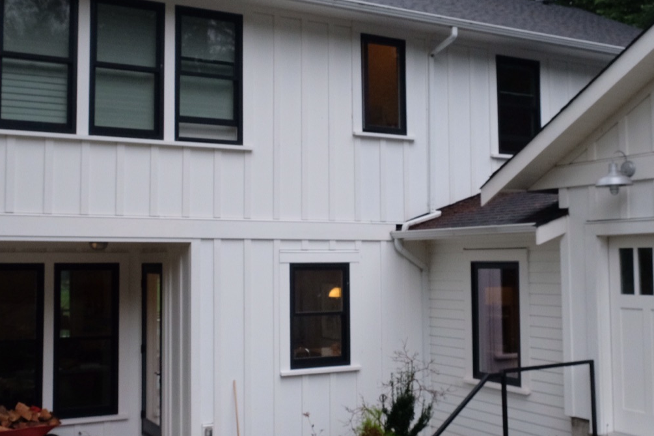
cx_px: 305
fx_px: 781
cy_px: 207
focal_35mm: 43
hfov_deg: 45.4
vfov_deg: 31.2
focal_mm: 18
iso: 2000
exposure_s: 1/100
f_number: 9
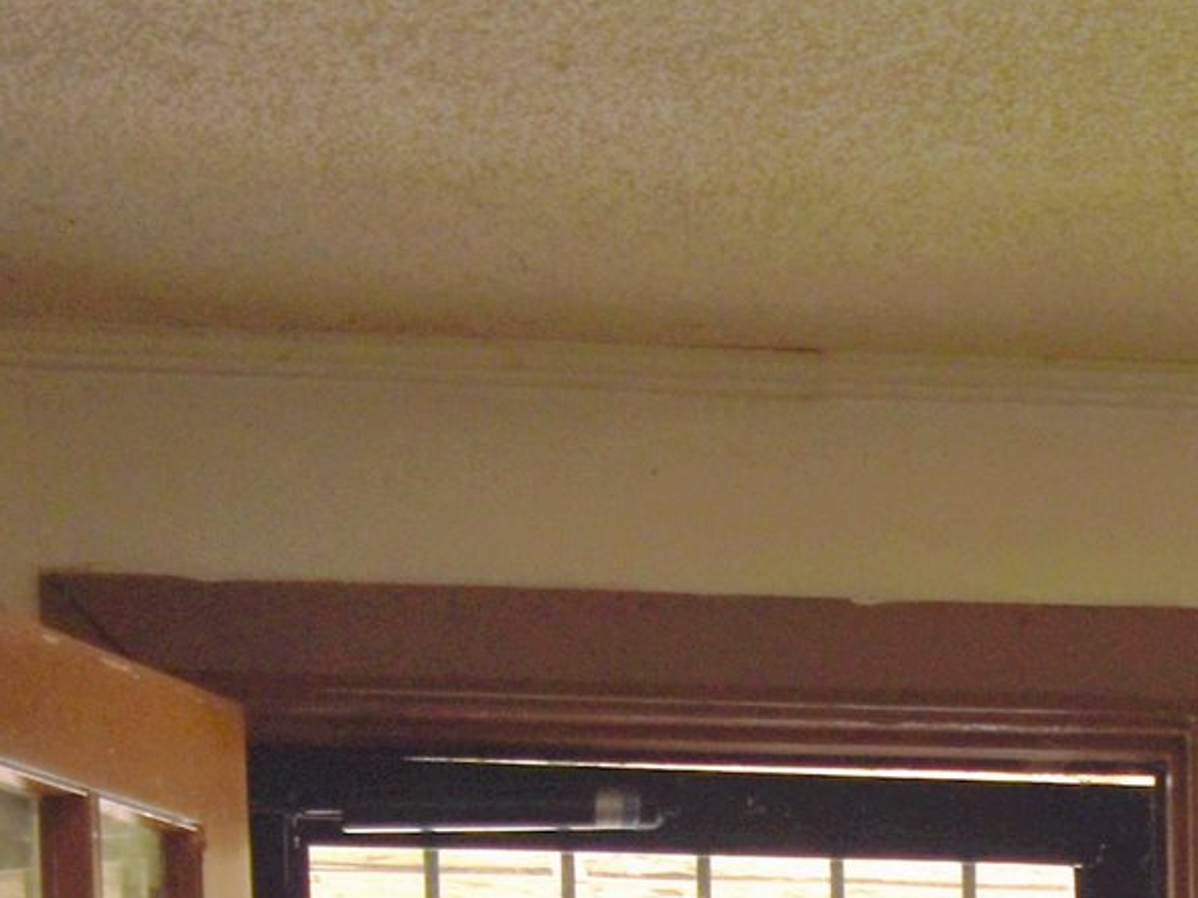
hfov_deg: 13.7
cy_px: 1954
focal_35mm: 135
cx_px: 1826
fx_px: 4671
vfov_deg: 10.0
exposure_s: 1/80
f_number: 4.5
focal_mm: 18
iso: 100
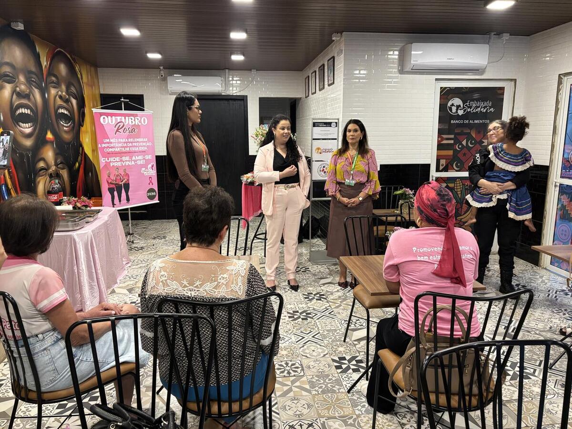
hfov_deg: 67.3
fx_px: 430
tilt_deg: -9.7
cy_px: 214
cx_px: 286
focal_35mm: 26
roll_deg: +0.3
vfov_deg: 53.1
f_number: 1.6
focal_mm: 5.96
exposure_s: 1/60
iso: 250
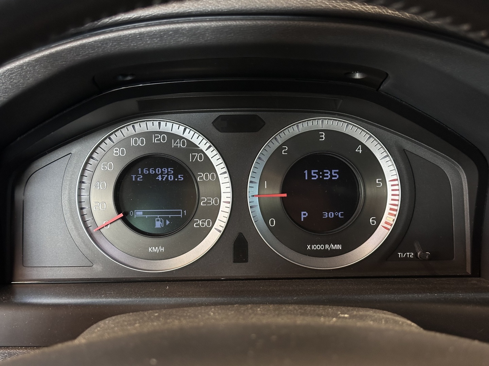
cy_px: 183
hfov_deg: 39.7
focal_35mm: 48
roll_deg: +0.2
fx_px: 678
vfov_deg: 30.3
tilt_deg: -18.1
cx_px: 244
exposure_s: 1/33
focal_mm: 6.86
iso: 200
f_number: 1.78
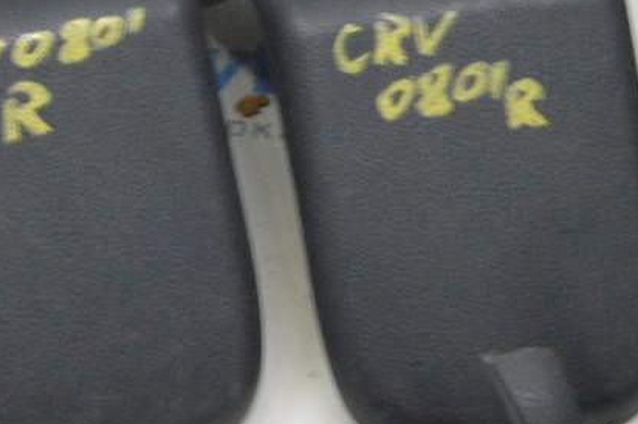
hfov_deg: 13.8
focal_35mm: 149
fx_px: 2638
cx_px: 269
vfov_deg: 9.2
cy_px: 67
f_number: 20
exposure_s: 1/15
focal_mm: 40
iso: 6400
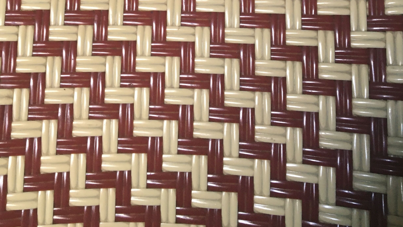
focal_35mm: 52
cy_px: -86
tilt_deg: +4.8
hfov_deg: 39.8
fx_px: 556
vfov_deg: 20.6
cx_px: 168
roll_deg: -1.0
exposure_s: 1/33
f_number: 2.2
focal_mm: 4.15
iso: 125
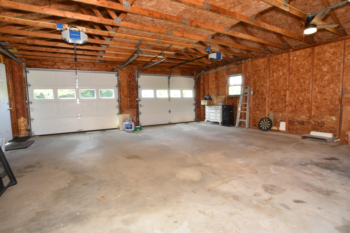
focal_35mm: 18
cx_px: 175
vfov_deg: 67.4
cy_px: 116
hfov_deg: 90.0
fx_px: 175
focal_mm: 12
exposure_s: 1/60
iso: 500
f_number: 4.8
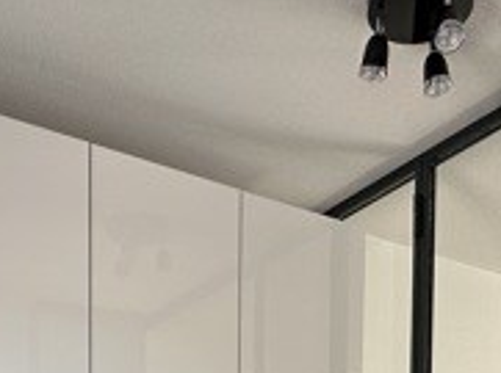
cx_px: 257
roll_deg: -0.5
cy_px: 685
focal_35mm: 62
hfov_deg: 31.3
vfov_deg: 18.2
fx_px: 896
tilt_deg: -4.4
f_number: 2.2
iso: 50
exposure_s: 1/99
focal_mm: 2.22
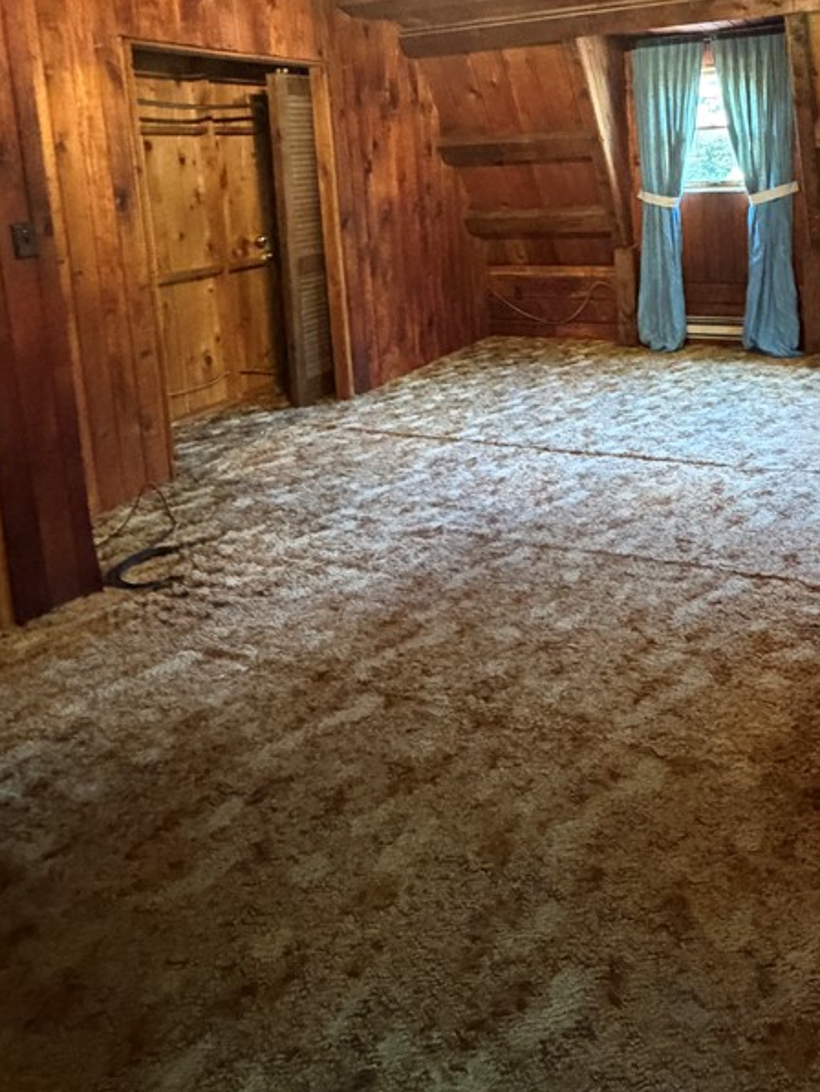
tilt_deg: -5.4
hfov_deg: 53.9
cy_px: 256
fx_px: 758
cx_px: 628
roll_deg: -1.1
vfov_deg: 66.5
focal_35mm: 24
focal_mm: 2.22
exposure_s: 1/30
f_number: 2.2
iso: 1250
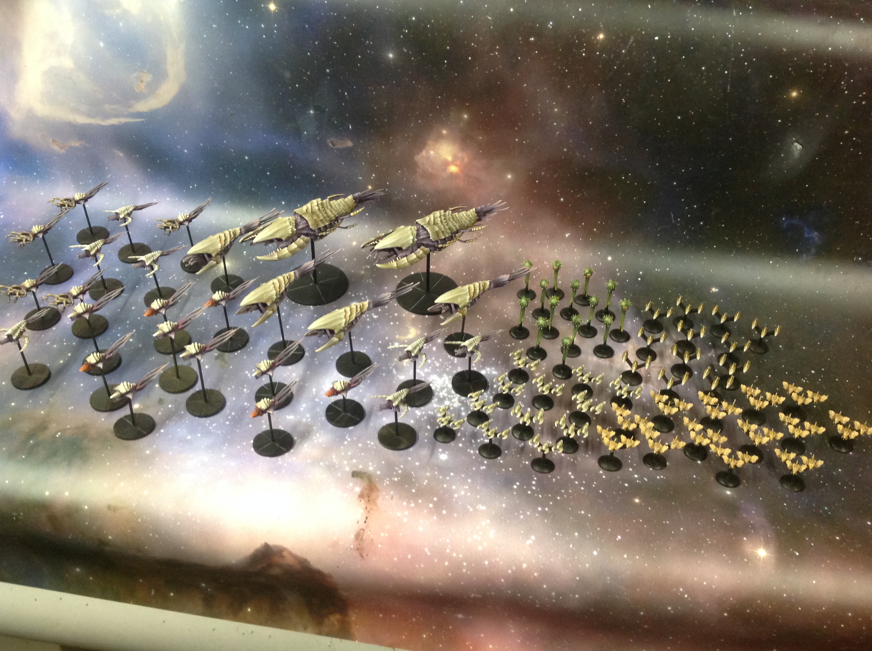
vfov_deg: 40.6
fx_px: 880
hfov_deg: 52.7
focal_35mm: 35
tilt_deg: -42.0
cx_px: 436
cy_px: 326
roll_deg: -1.2
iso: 160
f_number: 2.4
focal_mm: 4.28
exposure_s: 1/15
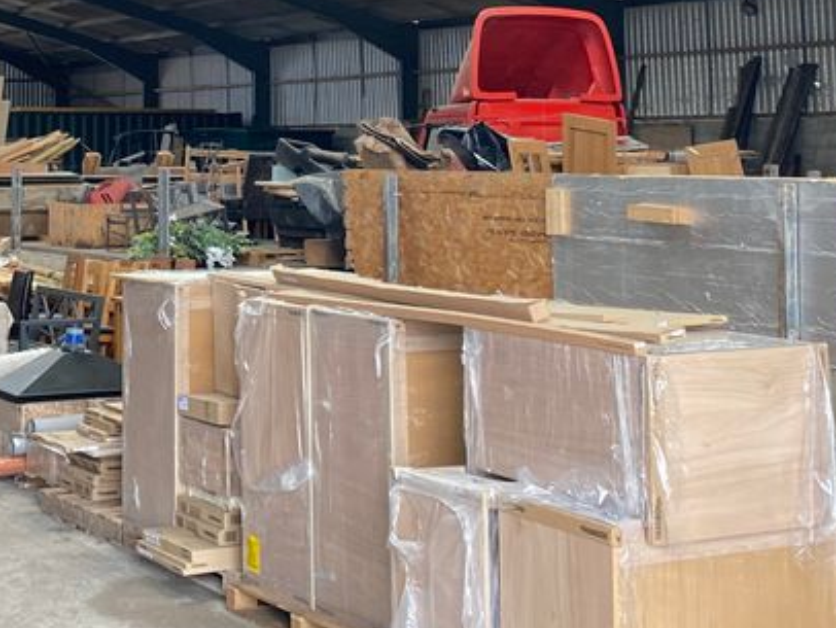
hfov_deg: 26.7
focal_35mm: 71
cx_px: 132
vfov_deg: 20.3
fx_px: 1716
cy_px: 53
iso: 80
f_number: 1.8
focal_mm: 4.25
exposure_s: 1/122
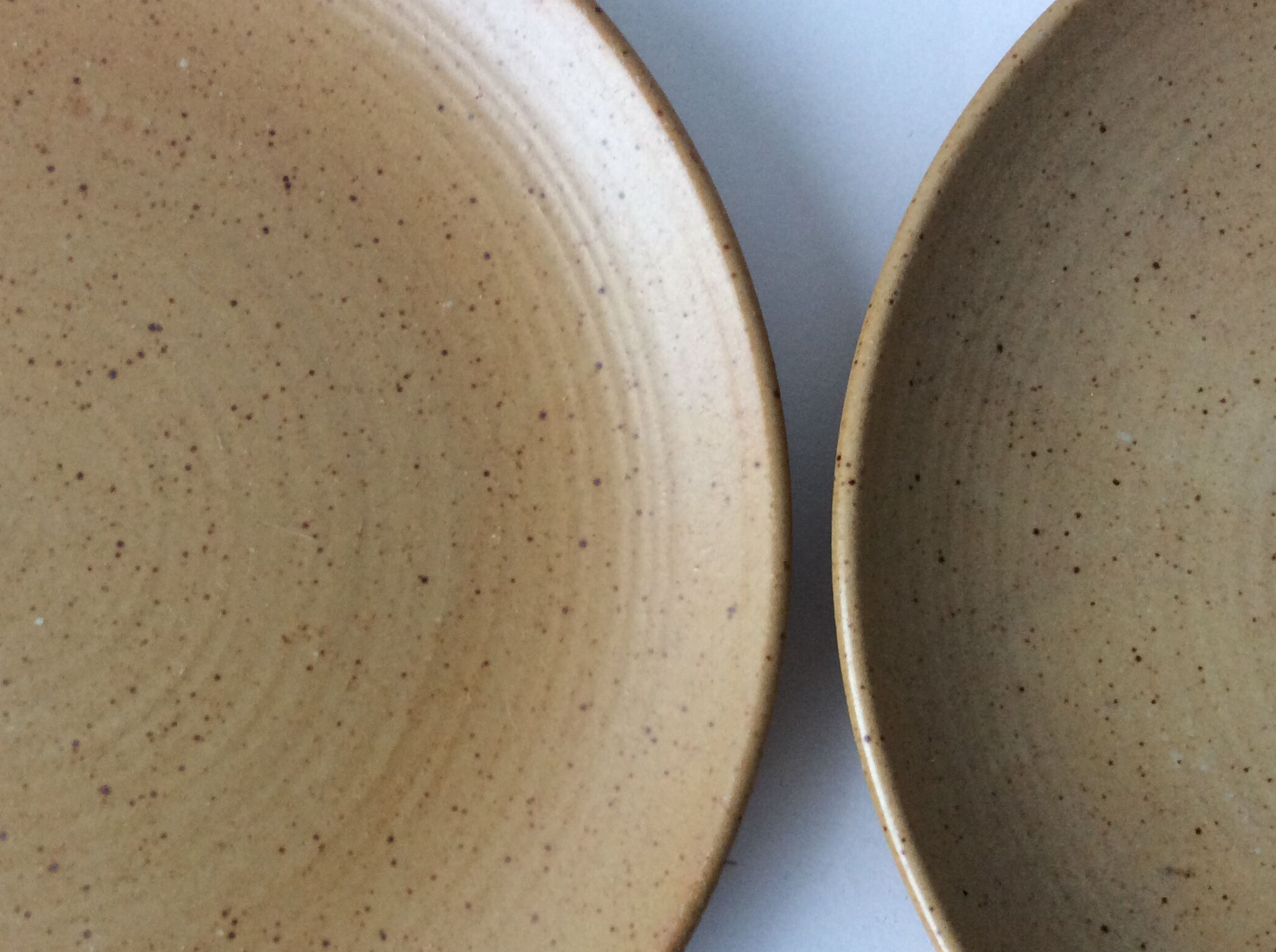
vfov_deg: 35.8
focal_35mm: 40
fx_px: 1472
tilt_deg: -83.0
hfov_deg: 46.6
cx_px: 509
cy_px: 532
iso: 80
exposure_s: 1/24
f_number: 2.4
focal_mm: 3.3
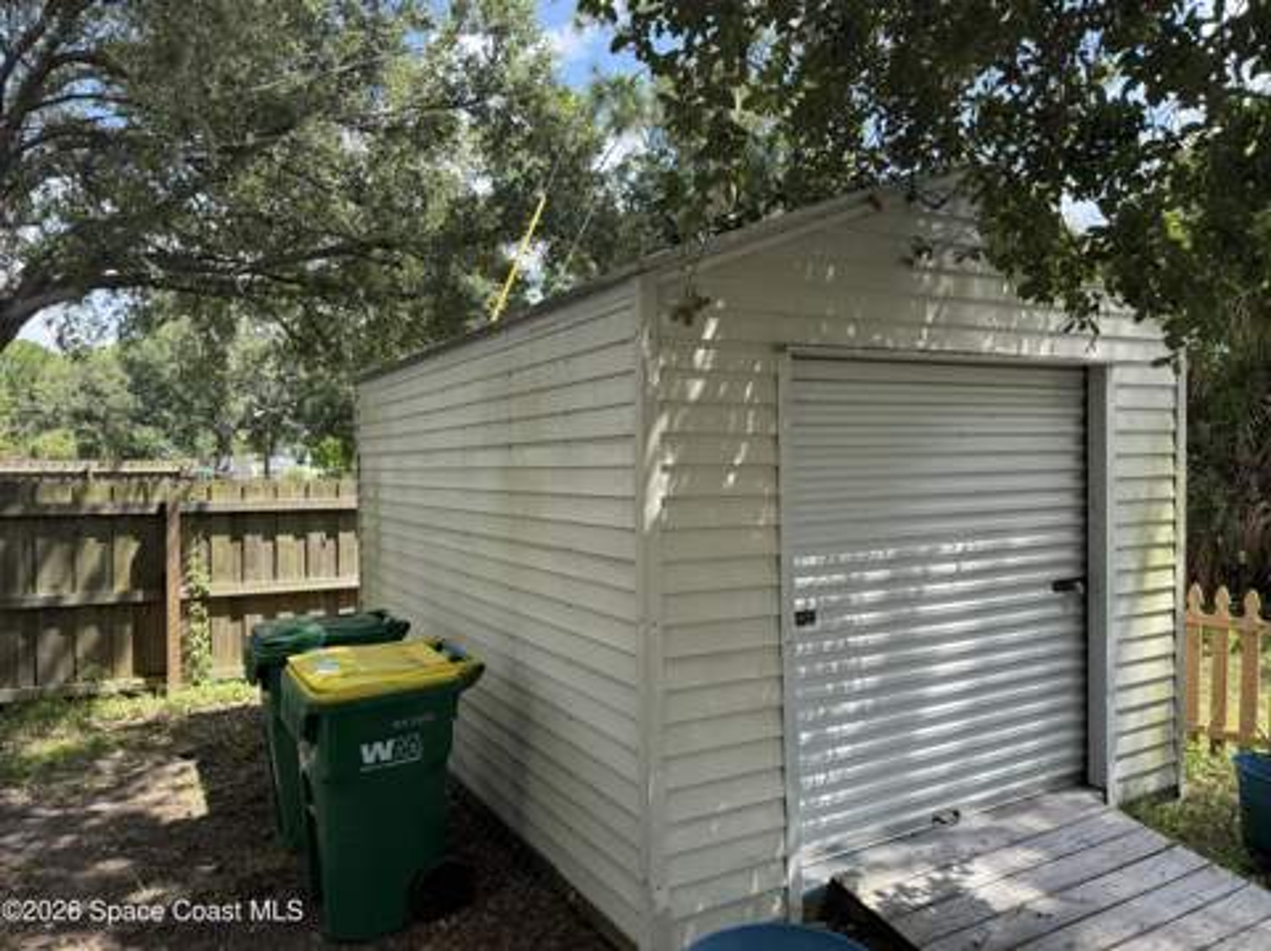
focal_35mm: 24
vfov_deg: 56.7
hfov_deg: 71.7
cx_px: 636
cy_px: 476
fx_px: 880
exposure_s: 1/1018
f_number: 1.78
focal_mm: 6.76
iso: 80
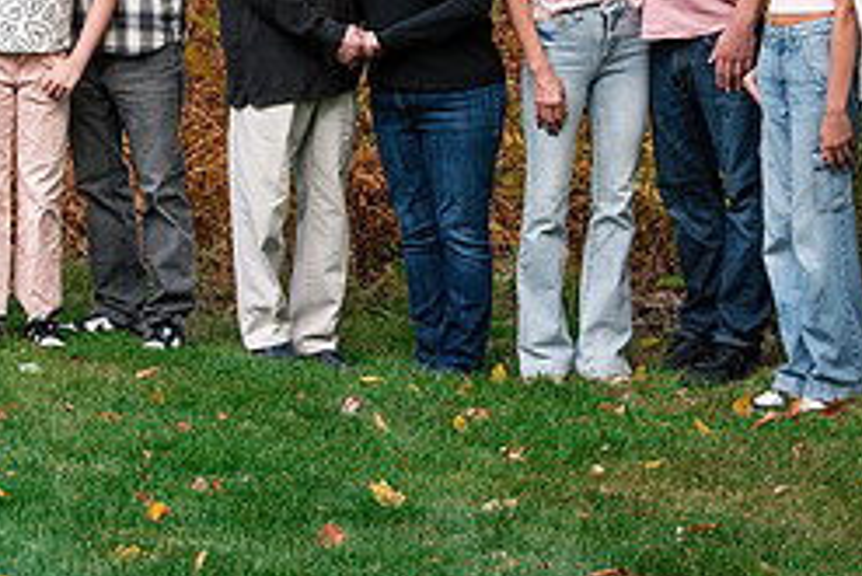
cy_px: -40
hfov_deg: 10.1
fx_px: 4863
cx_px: 293
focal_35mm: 203
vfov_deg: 6.7
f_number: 8
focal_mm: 82
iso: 640
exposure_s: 1/250
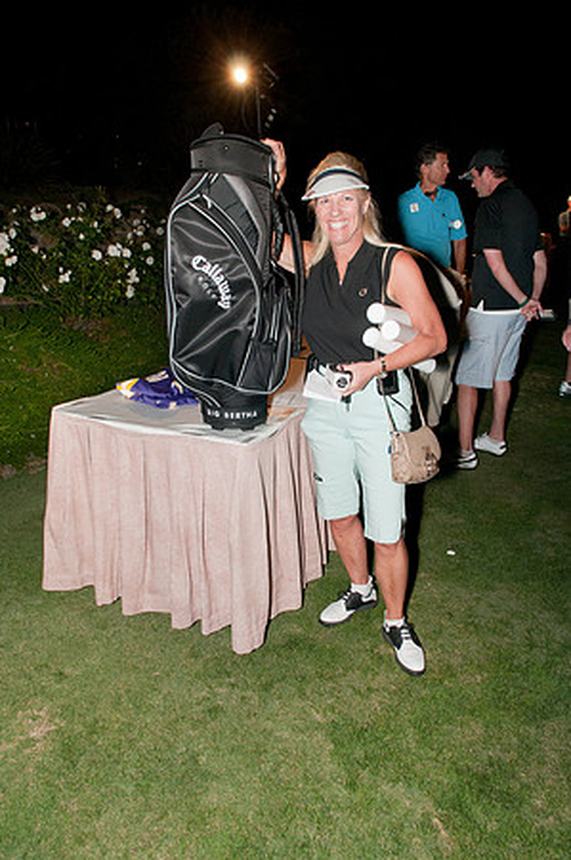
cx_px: 286
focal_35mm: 26
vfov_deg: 70.5
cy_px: 430
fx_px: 608
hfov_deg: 50.3
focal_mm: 17
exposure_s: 1/60
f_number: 6.3
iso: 640
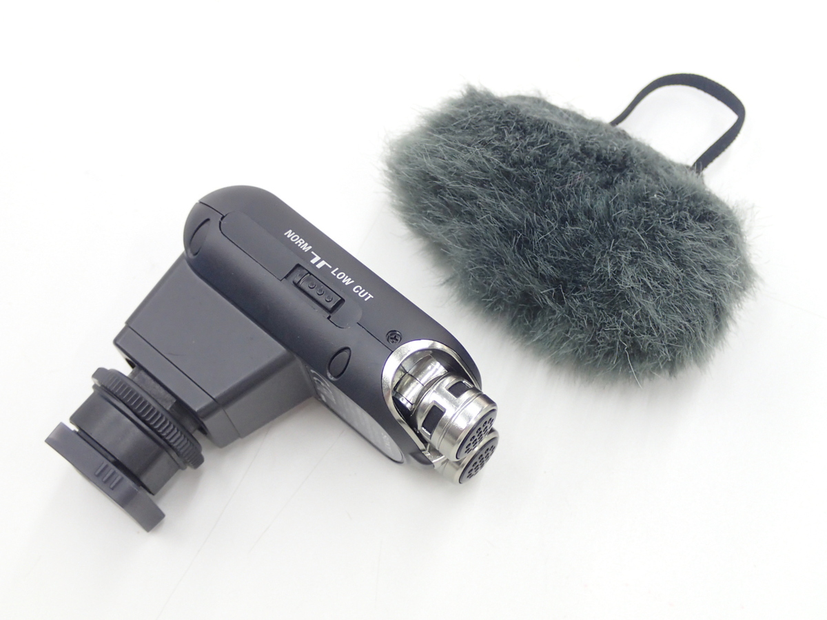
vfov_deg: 25.7
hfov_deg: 33.8
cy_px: 310
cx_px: 414
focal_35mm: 57
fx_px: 1362
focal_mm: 10.29
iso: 400
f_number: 3.5
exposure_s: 1/50
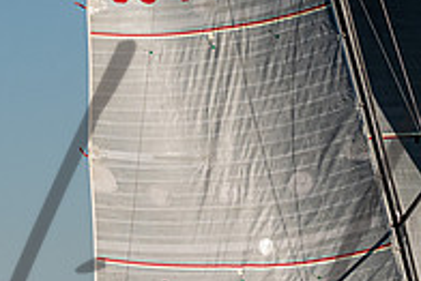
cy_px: 462
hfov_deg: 4.1
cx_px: 601
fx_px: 5898
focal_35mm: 504
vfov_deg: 2.7
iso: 400
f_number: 9
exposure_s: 1/2000
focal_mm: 130
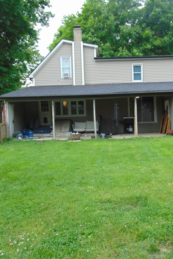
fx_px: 252
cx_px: 108
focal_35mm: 35
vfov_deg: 54.4
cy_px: 130
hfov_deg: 37.6
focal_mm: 4.5
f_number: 3
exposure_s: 1/125
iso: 80
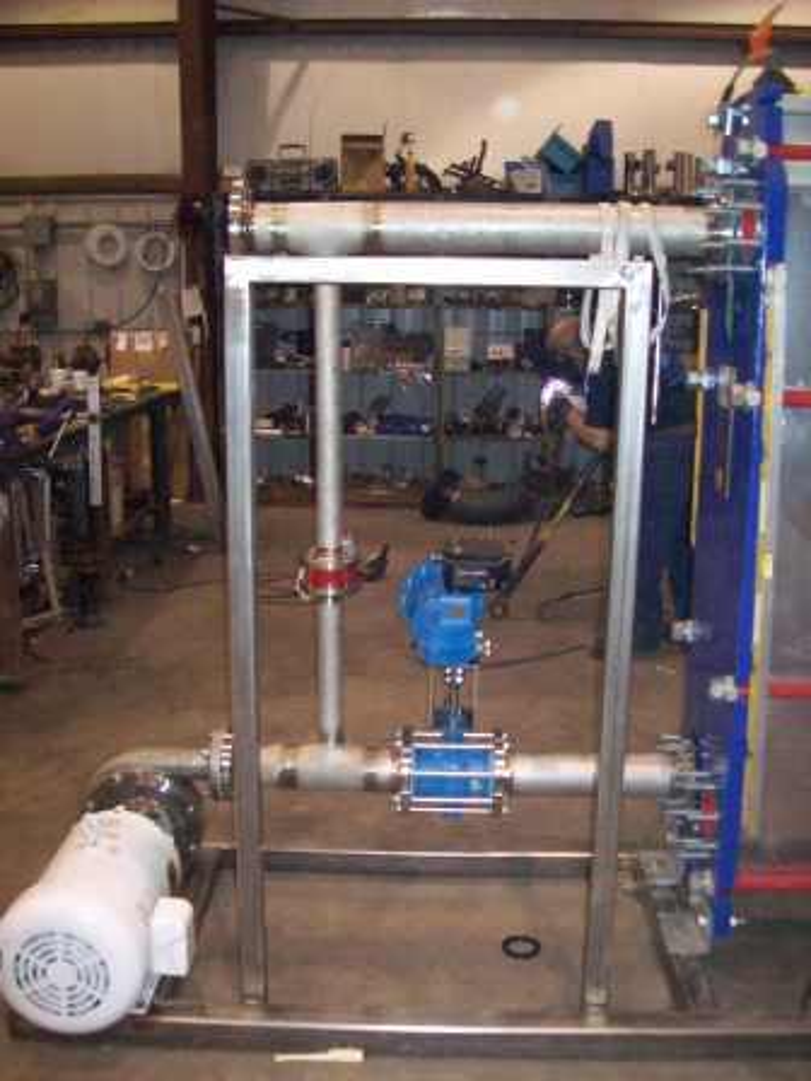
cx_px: 406
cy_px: 540
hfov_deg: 39.7
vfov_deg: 51.4
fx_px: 1125
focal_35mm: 36
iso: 800
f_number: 2.7
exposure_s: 1/128
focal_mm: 6
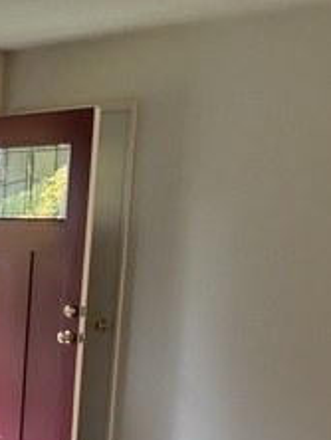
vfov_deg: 24.2
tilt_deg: -12.1
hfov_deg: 17.5
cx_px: -129
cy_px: 401
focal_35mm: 78
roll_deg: -2.7
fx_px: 993
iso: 500
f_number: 1.6
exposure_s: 1/40
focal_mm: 5.96
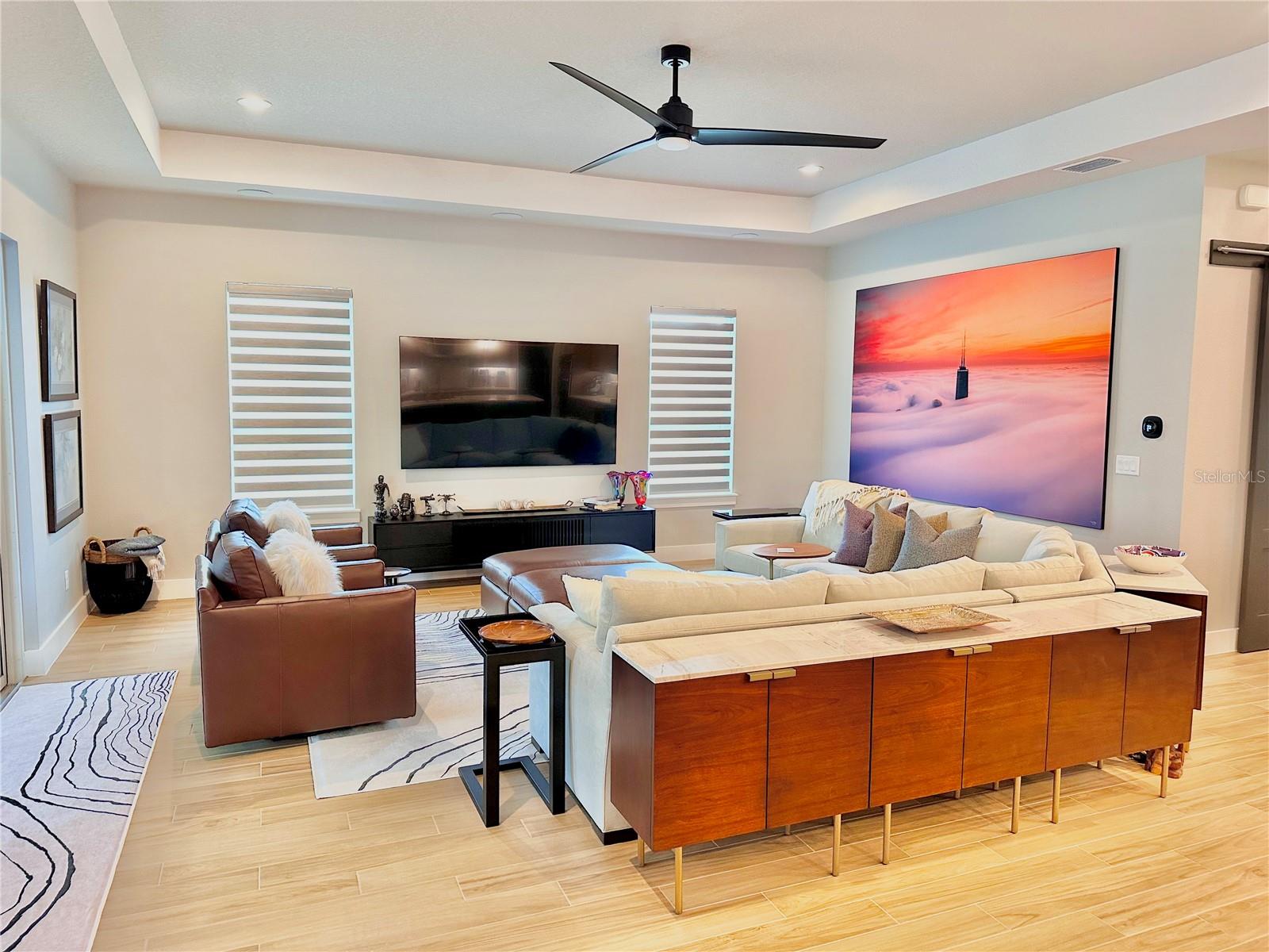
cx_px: 634
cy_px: 476
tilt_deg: -3.9
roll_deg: -0.9
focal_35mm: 24
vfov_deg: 56.8
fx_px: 880
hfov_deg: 71.6
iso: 250
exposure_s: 1/60
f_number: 1.78
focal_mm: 6.86
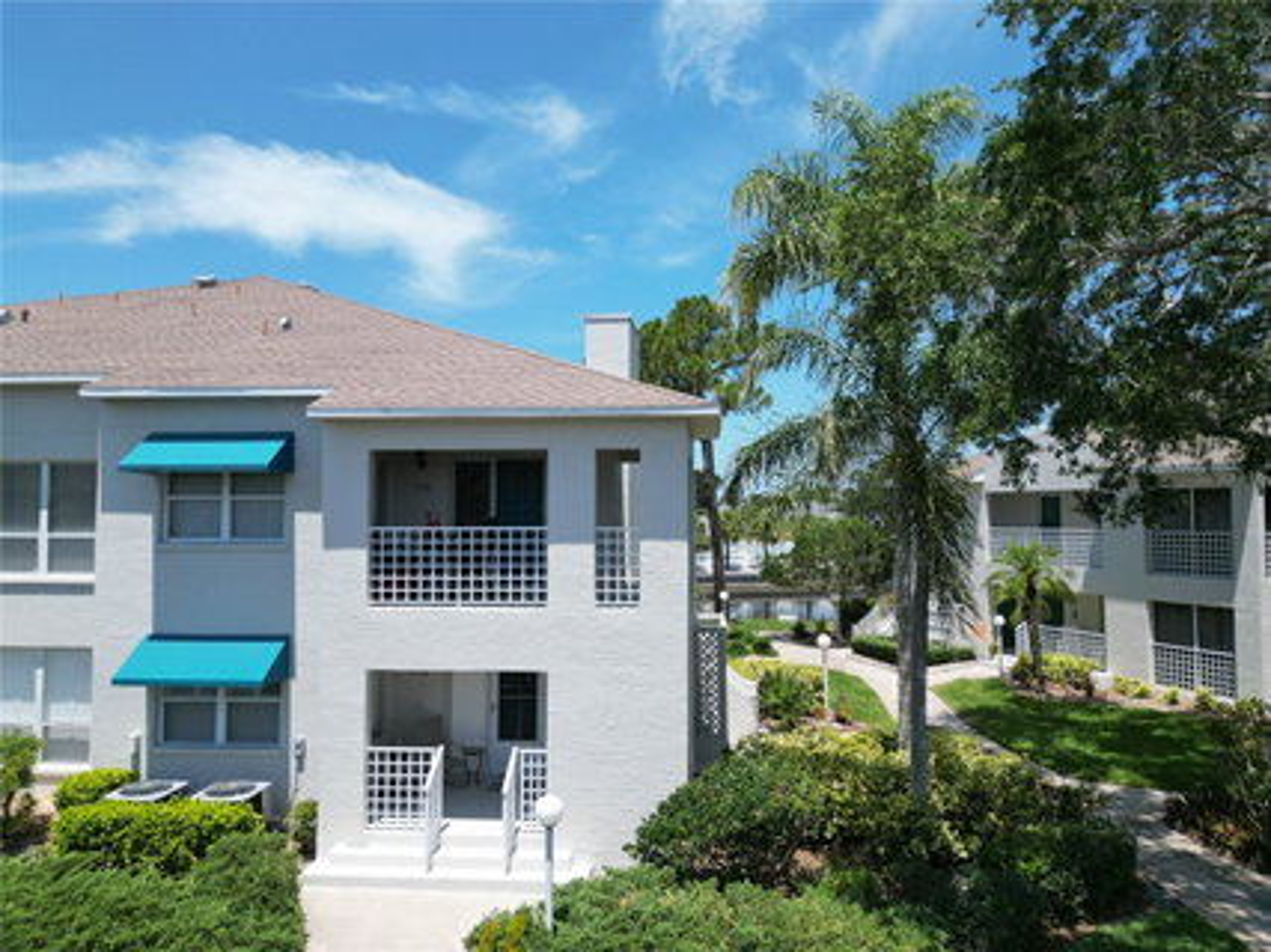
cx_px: 636
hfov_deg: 71.6
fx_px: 881
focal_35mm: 24
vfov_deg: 56.8
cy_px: 476
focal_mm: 6.72
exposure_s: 1/3000
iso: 140
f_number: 1.7
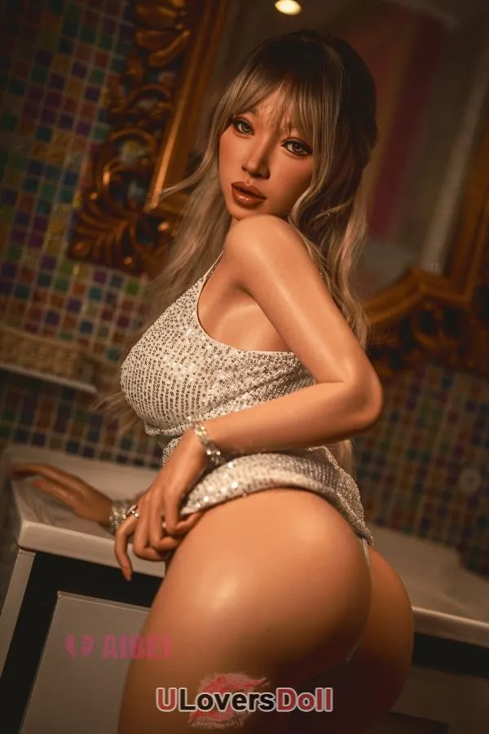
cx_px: 244
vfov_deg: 39.6
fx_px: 1019
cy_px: 367
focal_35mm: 50
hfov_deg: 27.0
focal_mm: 50
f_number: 1.4
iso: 100
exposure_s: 1/100
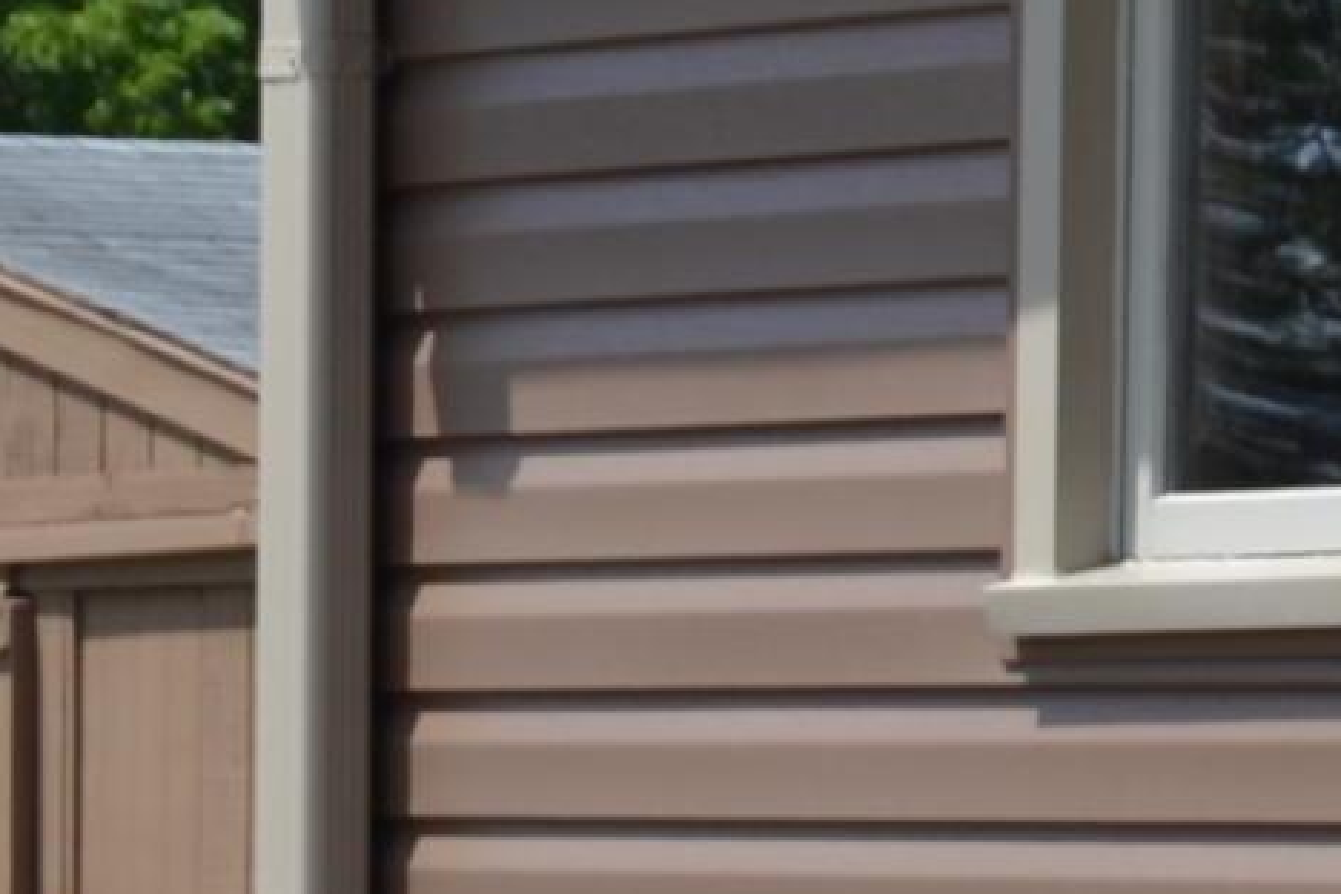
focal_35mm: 365
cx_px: -427
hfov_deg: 5.6
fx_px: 13595
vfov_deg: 3.7
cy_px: 2745
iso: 100
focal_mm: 38
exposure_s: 1/250
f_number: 8
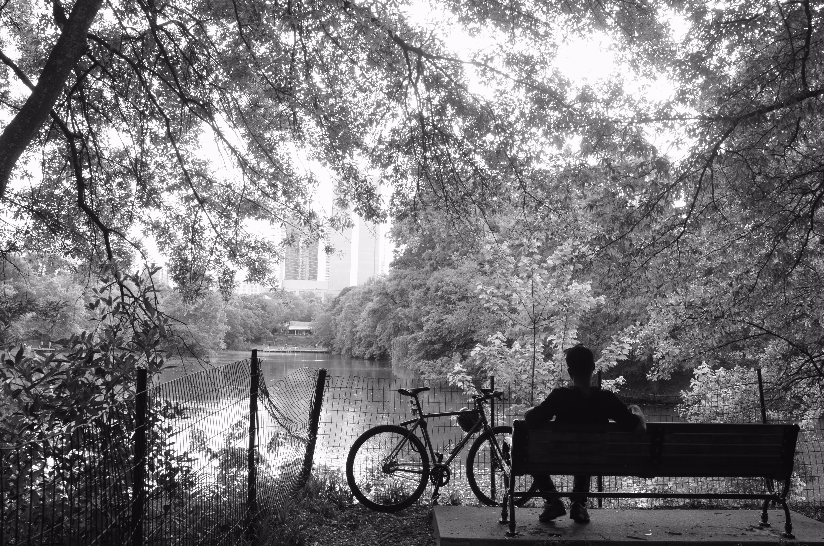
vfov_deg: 36.7
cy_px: 273
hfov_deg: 53.2
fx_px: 822
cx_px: 412
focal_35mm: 36
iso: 1000
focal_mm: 24
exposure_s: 1/60
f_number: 11
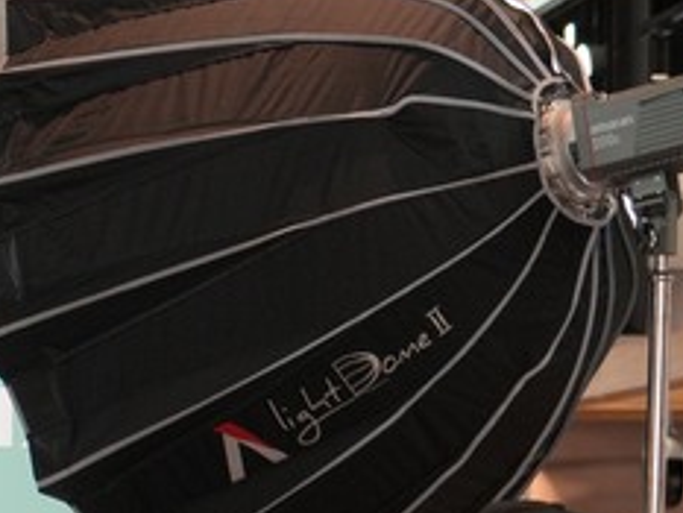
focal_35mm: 237
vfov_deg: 6.2
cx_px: -425
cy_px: 733
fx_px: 4671
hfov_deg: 8.1
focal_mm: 49
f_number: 4.5
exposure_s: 1/160
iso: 800
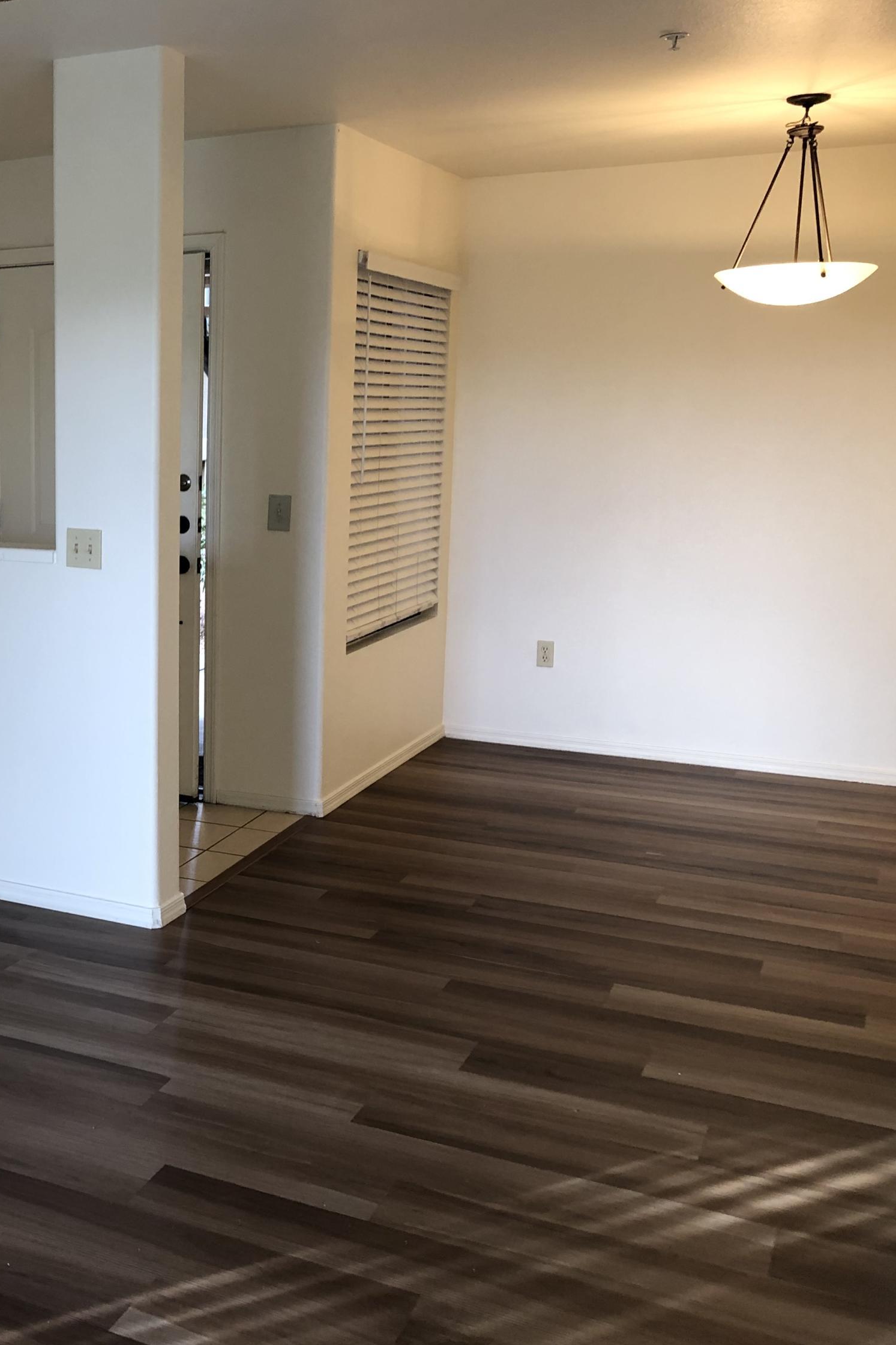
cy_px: 671
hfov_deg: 32.1
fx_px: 1456
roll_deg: -0.1
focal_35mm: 39
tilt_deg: -8.2
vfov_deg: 49.6
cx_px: 50
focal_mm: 3.99
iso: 40
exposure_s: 1/24
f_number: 1.8
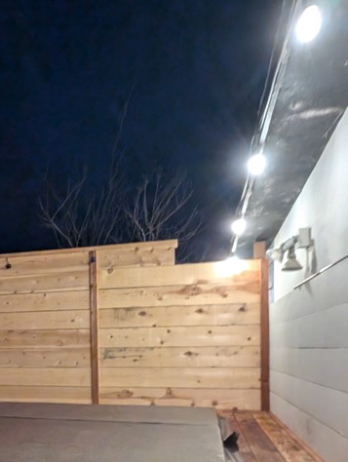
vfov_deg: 59.9
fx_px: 374
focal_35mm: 28
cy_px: 346
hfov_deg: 47.7
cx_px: 80
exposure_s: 1/20
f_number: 2.2
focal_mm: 1.95
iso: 718
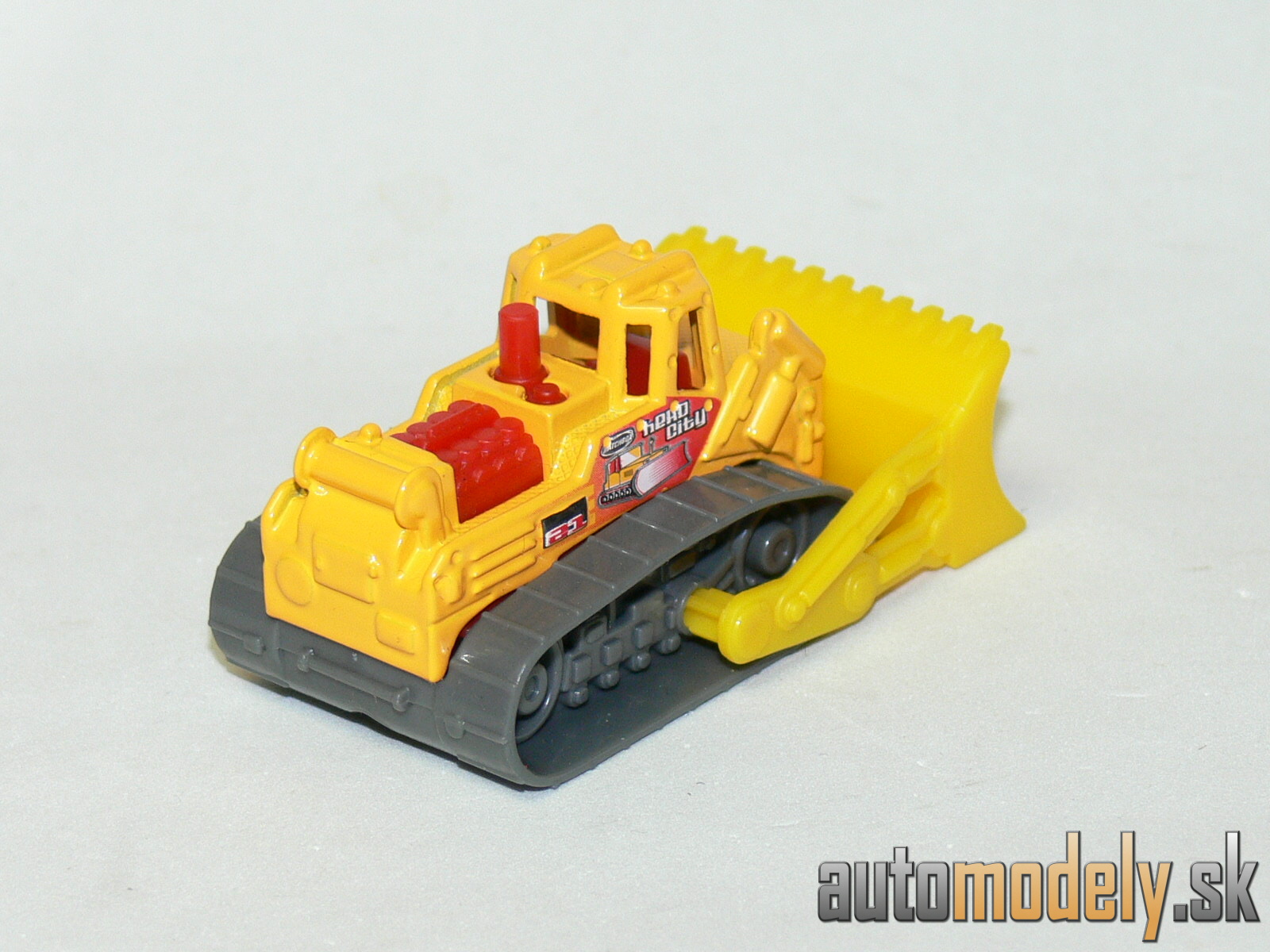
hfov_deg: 12.9
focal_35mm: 153
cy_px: 476
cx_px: 635
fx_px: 5613
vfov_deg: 9.7
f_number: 3.2
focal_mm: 20.3
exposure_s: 1/30
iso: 100
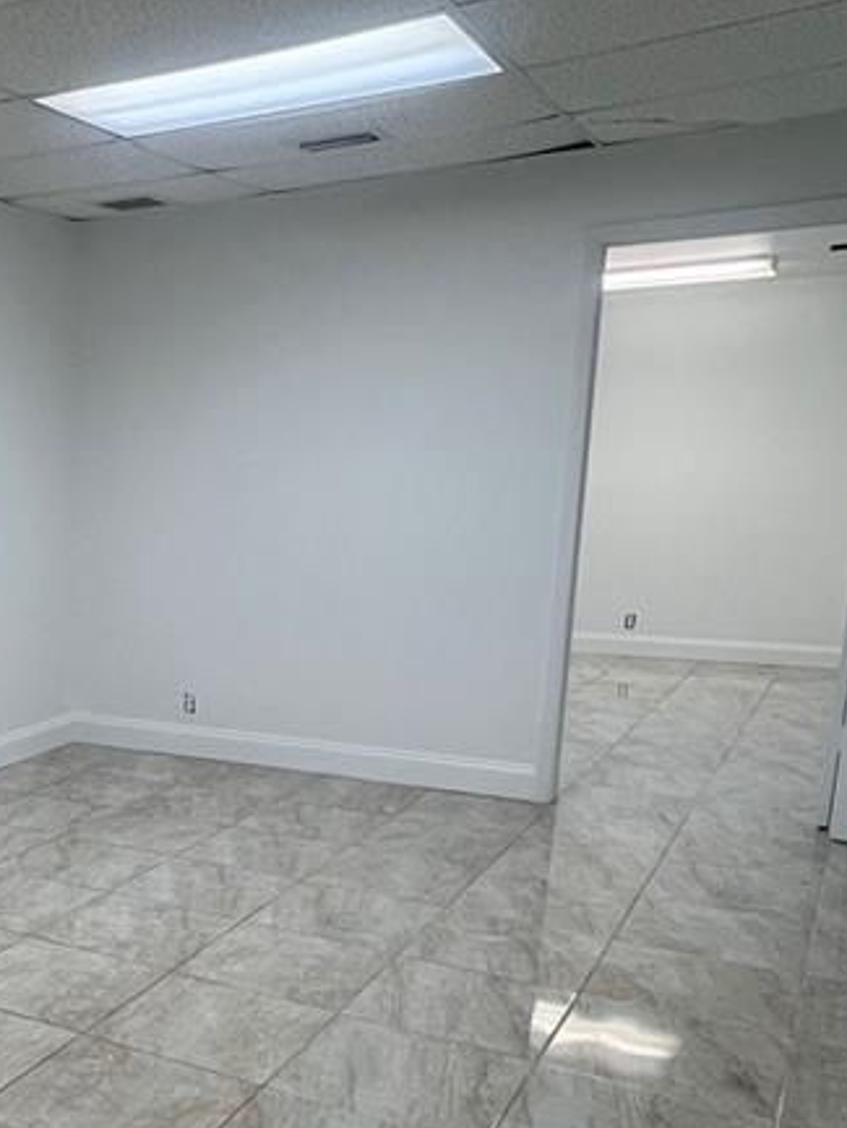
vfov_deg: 50.3
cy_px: 763
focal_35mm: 36
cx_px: -29
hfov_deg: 35.3
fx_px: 1174
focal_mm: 1.57
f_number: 1.8
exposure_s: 1/120
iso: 64
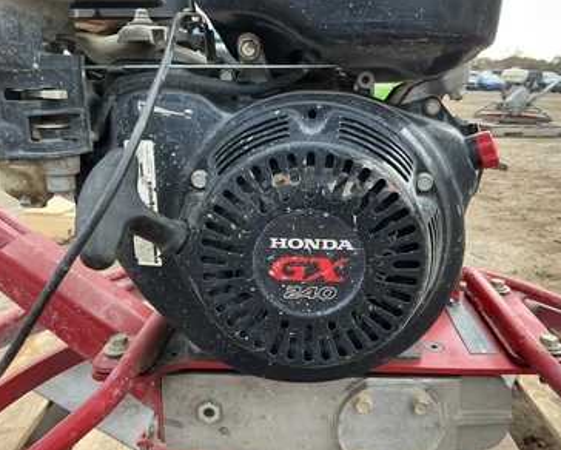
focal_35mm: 30
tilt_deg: -16.7
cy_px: 227
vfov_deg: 48.6
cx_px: 302
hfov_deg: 58.6
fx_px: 499
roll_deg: -0.2
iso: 20
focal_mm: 3
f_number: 1.8
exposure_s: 1/122
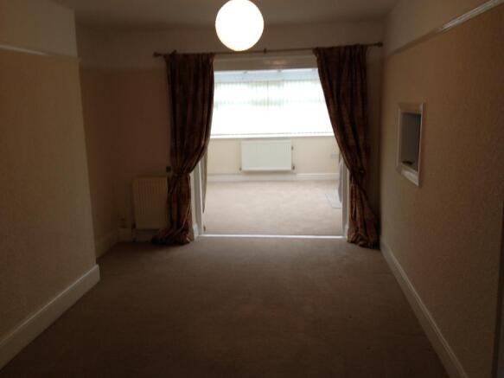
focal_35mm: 35
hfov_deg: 52.6
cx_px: 252
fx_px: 509
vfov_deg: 40.7
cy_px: 189
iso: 64
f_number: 2.4
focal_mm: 4.28
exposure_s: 1/20
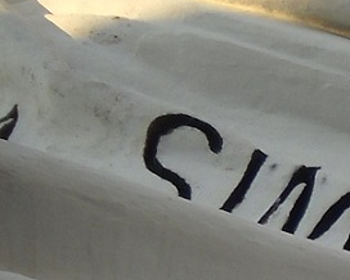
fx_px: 2239
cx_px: 925
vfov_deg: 6.8
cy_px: 673
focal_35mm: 216
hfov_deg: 8.0
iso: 64
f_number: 3.1
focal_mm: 6.72
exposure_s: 1/337
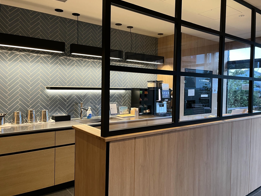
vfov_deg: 49.7
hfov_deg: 63.4
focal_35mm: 28
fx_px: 211
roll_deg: -0.5
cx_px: 134
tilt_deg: -1.0
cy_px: 92
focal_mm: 5.1
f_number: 1.6
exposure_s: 1/60
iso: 200
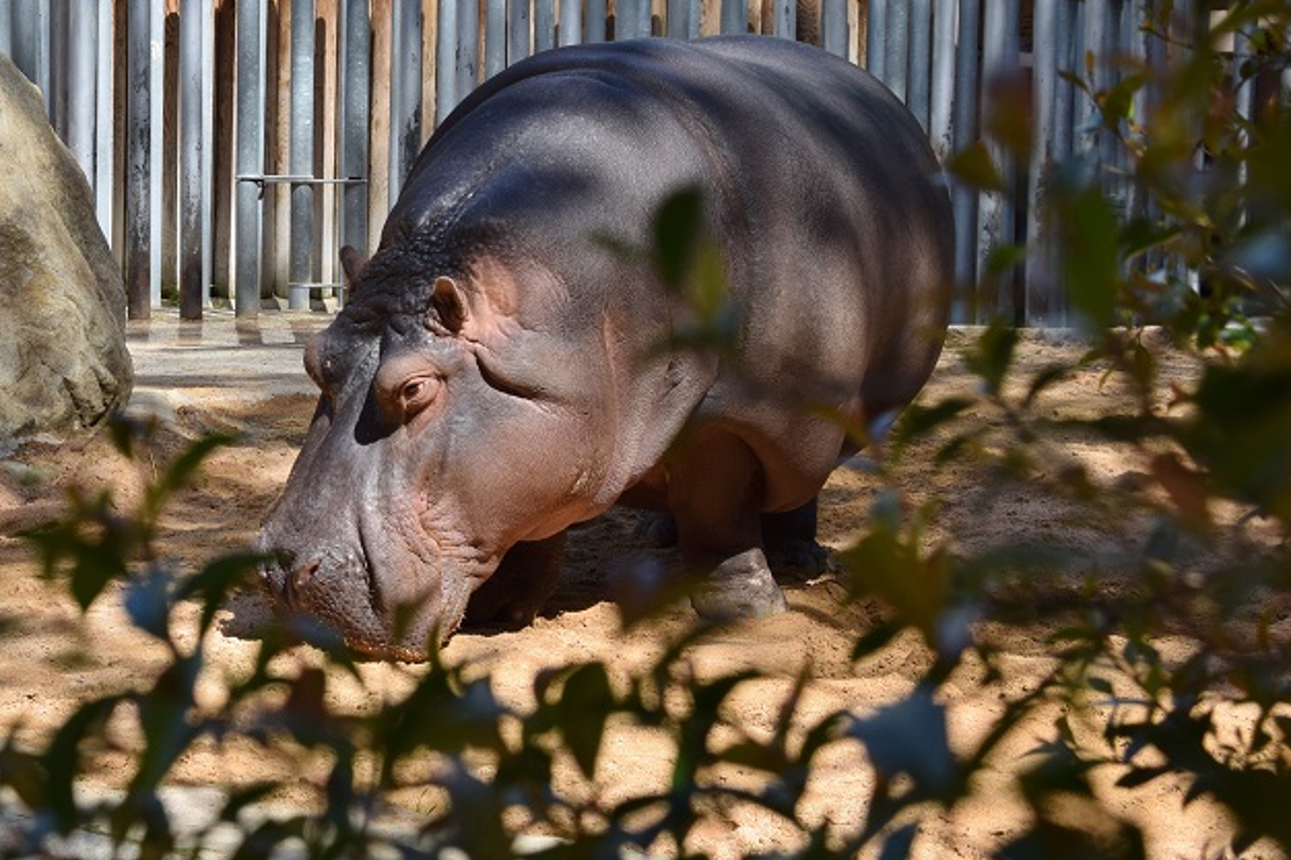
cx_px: 280
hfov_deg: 18.8
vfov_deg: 12.7
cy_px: 299
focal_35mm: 108
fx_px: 3865
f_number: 8
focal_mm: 45
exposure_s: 1/250
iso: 200
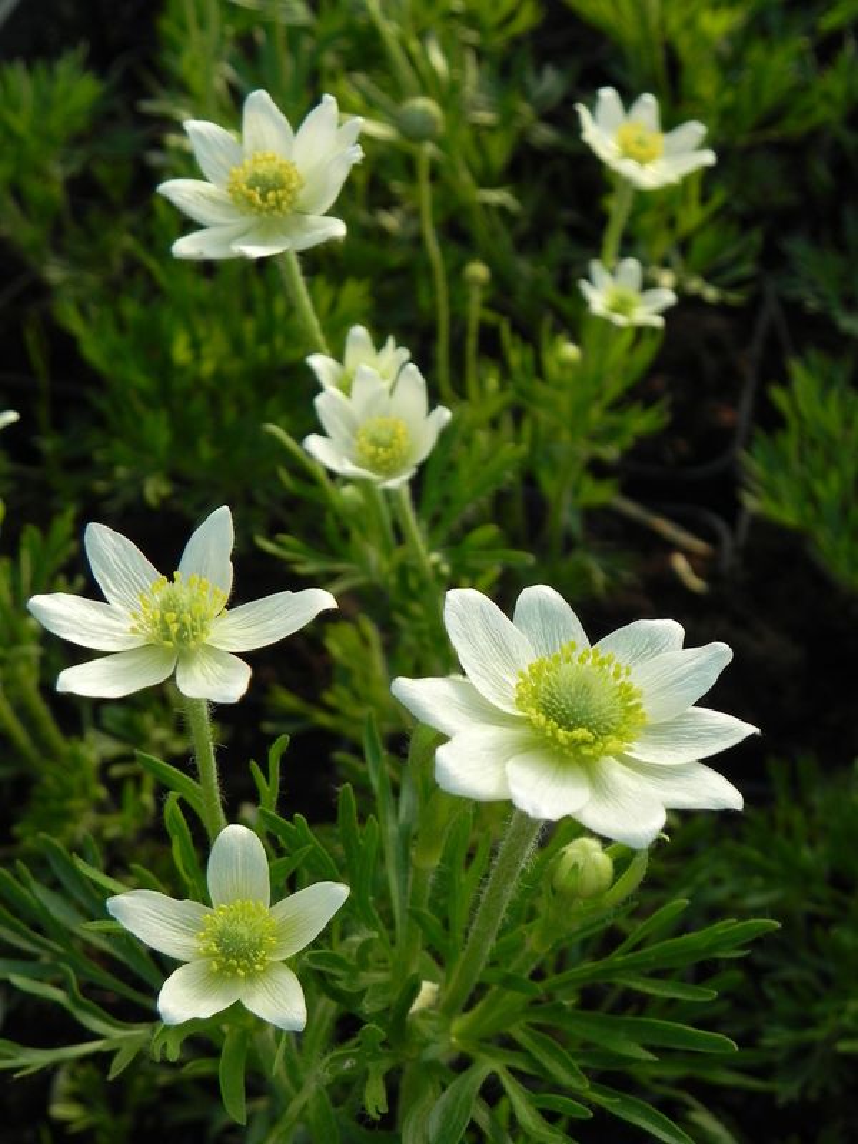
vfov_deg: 45.8
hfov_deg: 35.1
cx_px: 429
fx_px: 1355
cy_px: 572
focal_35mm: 41
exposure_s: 1/640
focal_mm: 7.3
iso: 160
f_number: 3.5
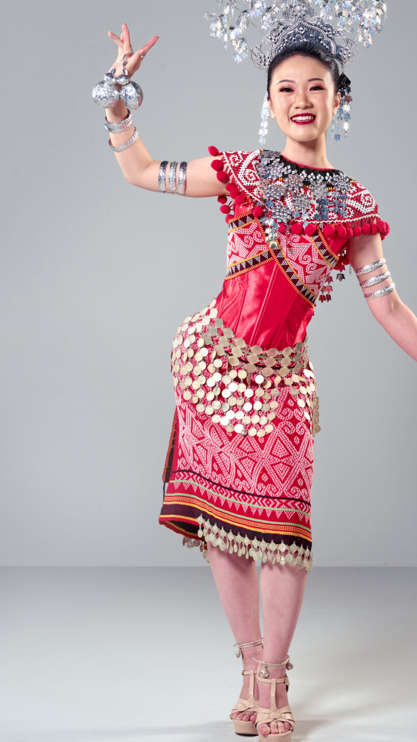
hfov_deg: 12.3
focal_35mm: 98
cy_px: 353
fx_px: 1927
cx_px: 286
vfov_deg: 21.8
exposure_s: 1/125
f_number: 11
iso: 200
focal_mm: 70
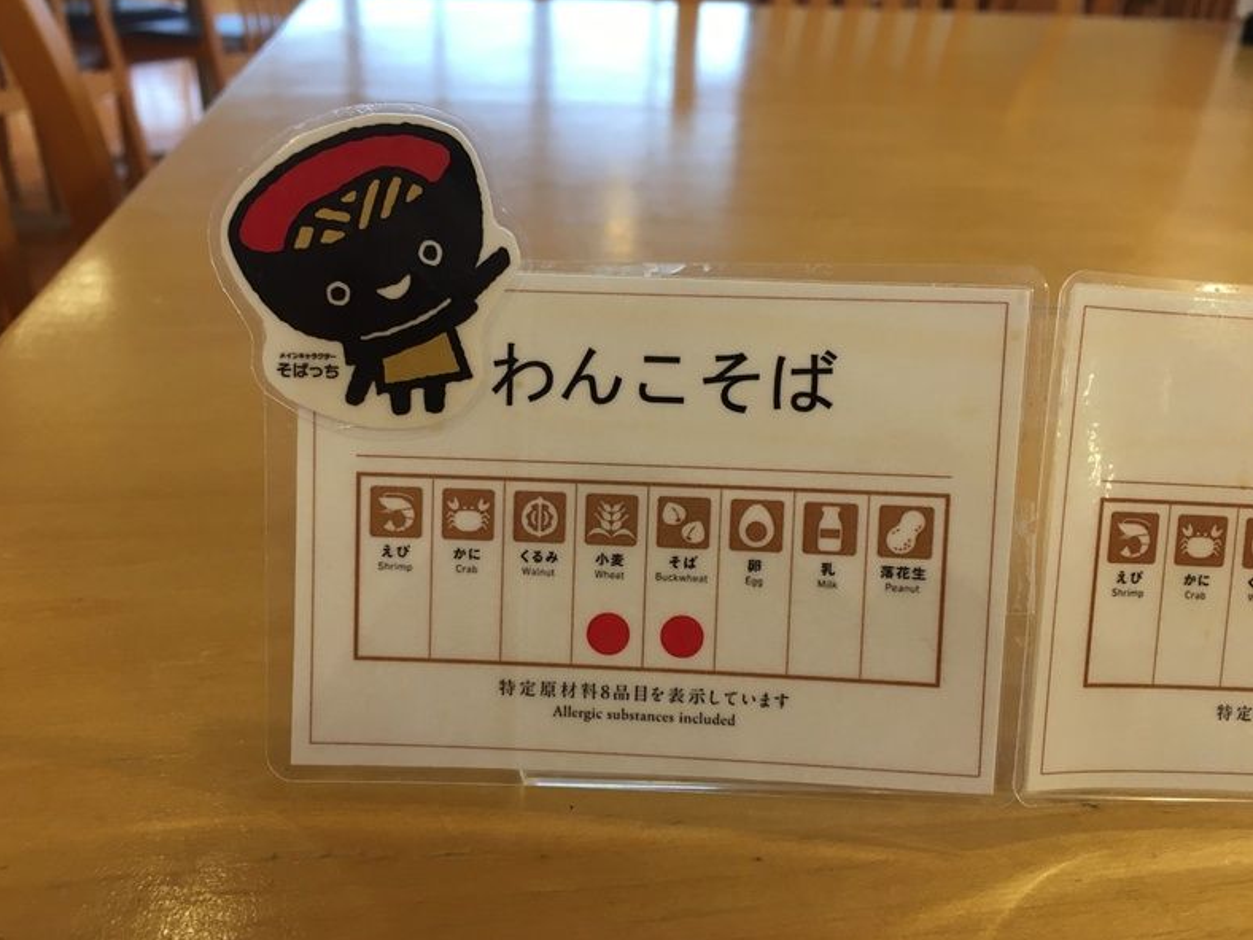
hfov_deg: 60.0
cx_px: 616
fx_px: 1086
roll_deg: -2.2
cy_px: 473
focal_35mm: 30
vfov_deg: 46.8
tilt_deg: -27.5
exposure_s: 1/33
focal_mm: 4.15
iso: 100
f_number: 2.2
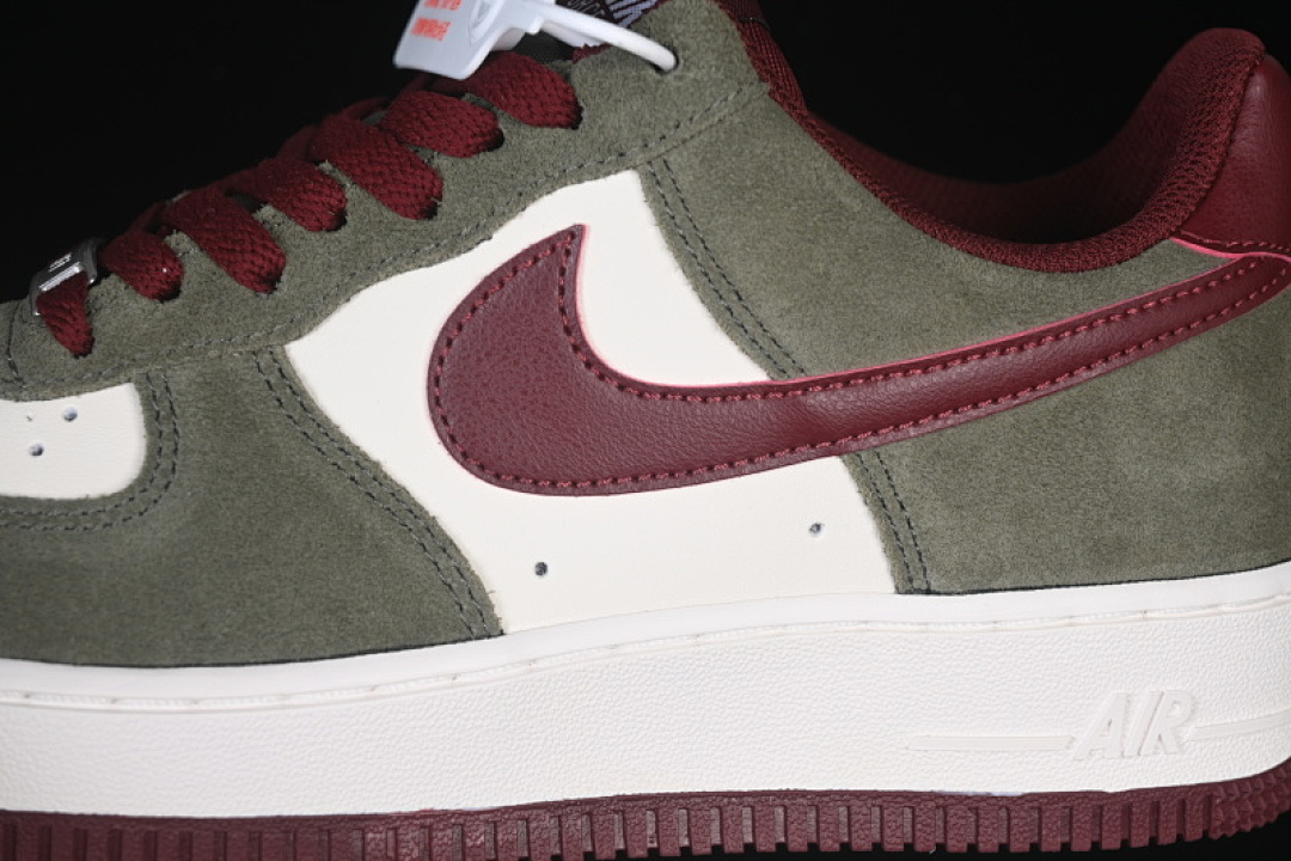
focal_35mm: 75
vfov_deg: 18.2
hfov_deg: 27.0
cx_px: 646
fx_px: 2689
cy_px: 430
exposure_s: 1/60
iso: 160
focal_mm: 50
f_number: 6.3
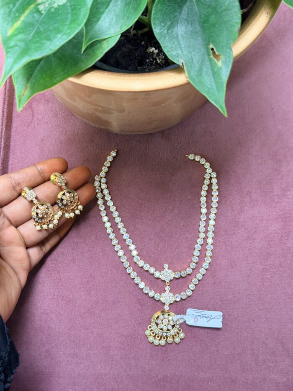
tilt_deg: -76.4
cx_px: 146
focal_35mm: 48
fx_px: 542
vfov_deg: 39.7
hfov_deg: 30.3
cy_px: 196
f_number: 1.78
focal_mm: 6.76
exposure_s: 1/64
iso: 100
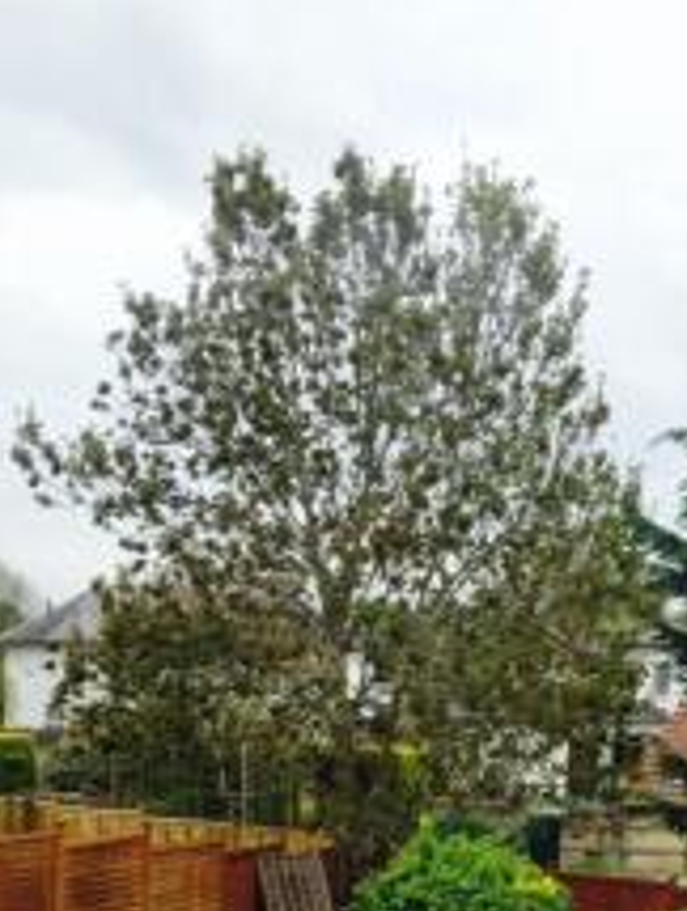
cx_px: 556
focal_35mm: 71
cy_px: 905
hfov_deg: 20.5
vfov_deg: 26.0
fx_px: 1873
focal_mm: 4.28
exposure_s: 1/541
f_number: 2.4
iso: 50
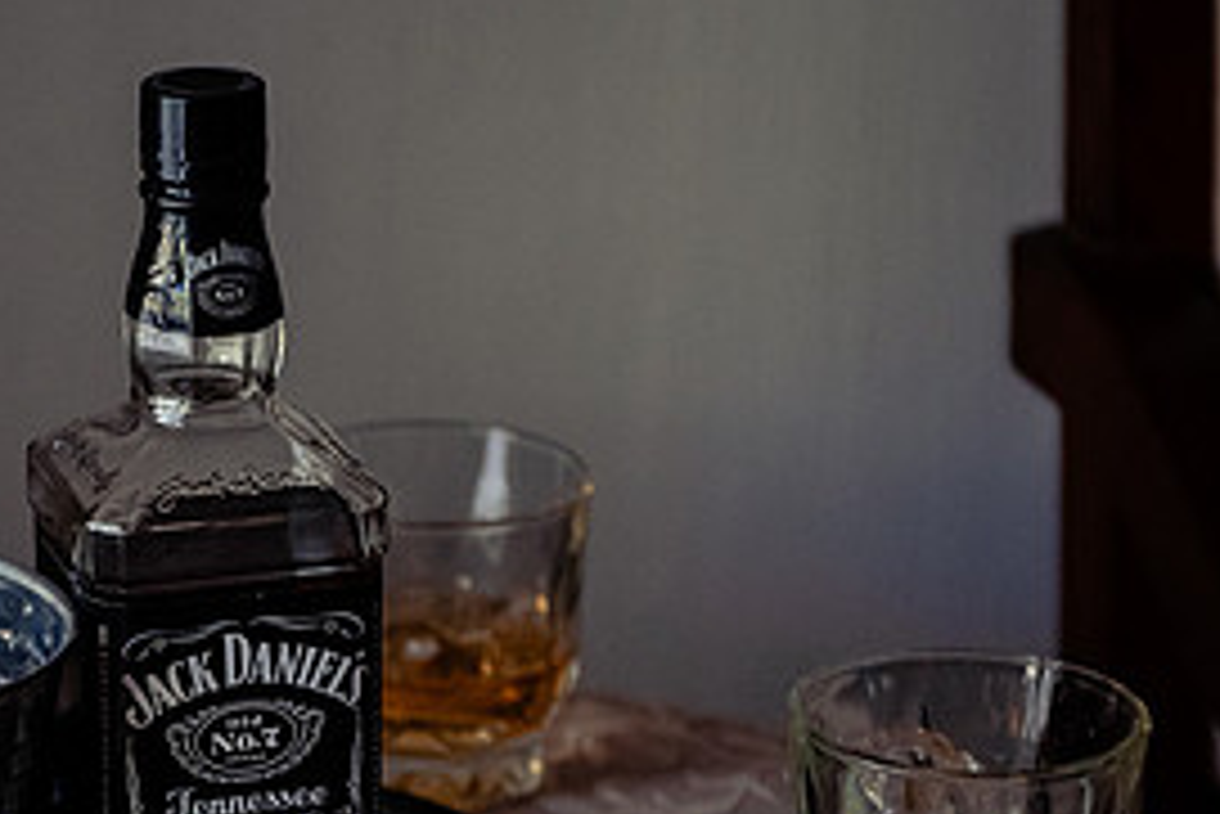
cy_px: 741
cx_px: 215
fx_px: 6035
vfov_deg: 7.7
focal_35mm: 178
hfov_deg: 11.5
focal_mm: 70
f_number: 2.8
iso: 2500
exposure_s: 1/400
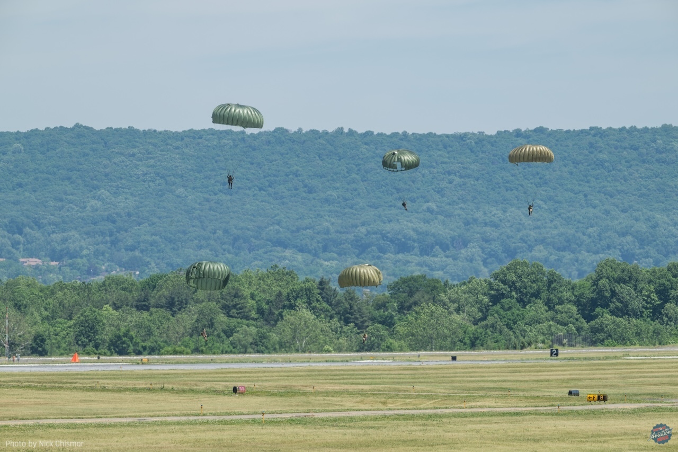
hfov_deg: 6.1
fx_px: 6402
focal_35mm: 340
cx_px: 339
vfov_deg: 4.0
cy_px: 226
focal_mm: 340
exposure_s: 1/100
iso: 64
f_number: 10
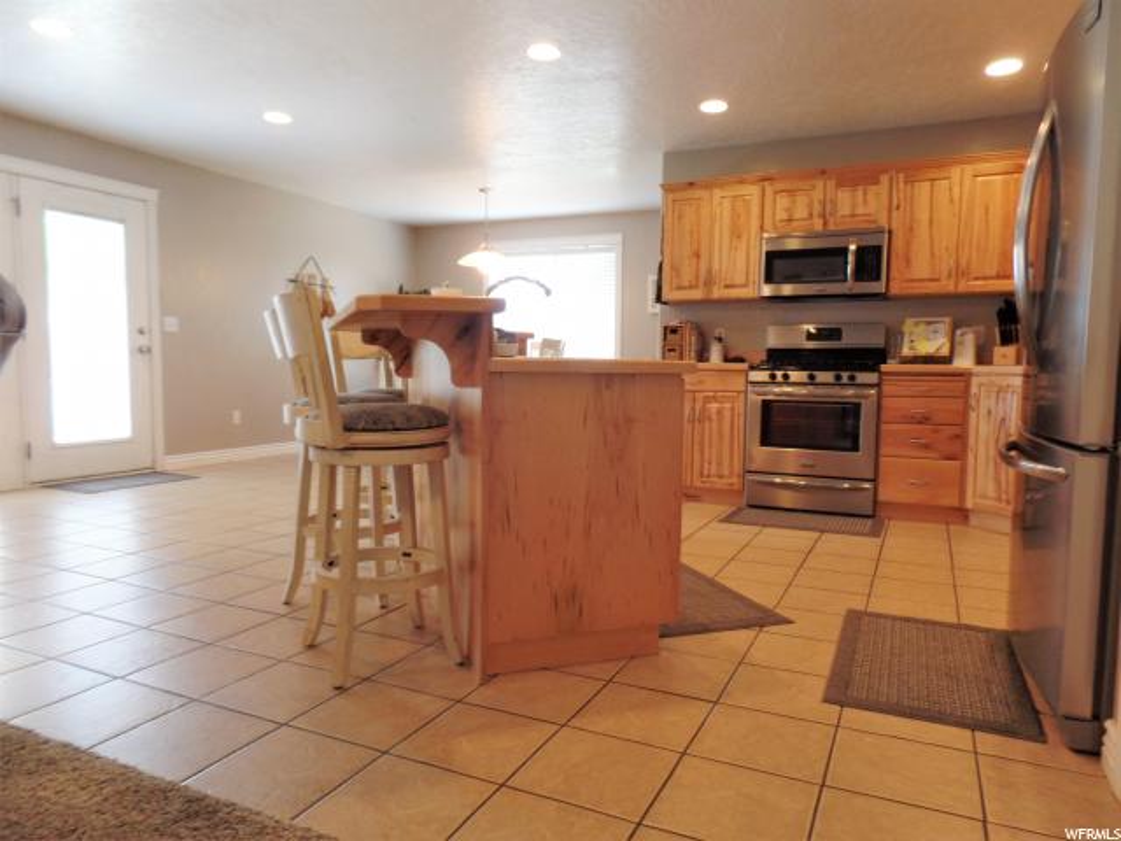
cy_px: 420
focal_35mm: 23
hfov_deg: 73.9
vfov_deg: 58.9
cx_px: 560
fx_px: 745
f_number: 2.8
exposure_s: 1/30
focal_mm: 4.1
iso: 160
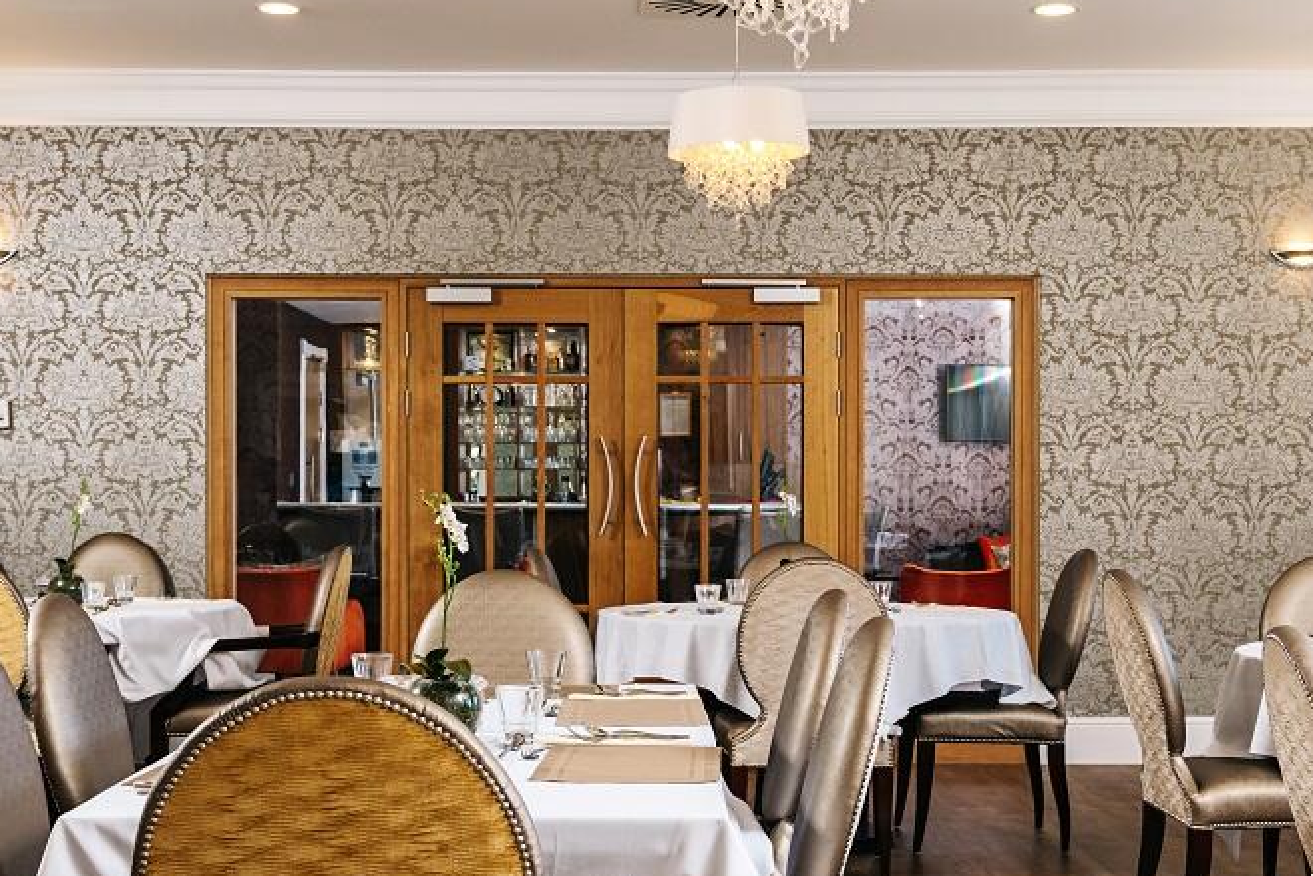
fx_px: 1933
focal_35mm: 53
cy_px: 549
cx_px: 660
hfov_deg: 37.5
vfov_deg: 25.4
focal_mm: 35
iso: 500
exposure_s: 1/80
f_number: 8
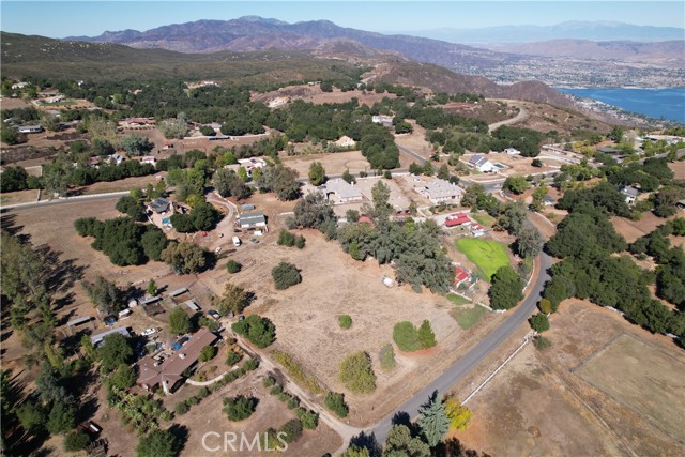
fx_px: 419
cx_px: 342
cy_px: 228
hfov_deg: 78.6
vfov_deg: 57.3
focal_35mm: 22
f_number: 2.8
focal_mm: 8.38
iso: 120
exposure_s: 1/60
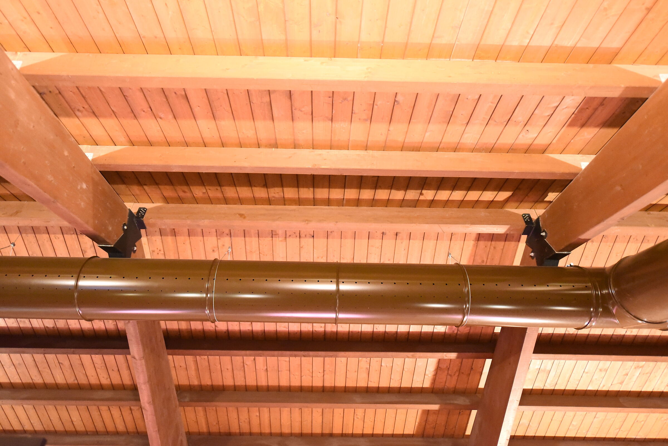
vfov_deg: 53.2
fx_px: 445
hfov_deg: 73.7
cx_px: 334
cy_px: 223
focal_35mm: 24
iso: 12800
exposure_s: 1/125
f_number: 3.3
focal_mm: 24
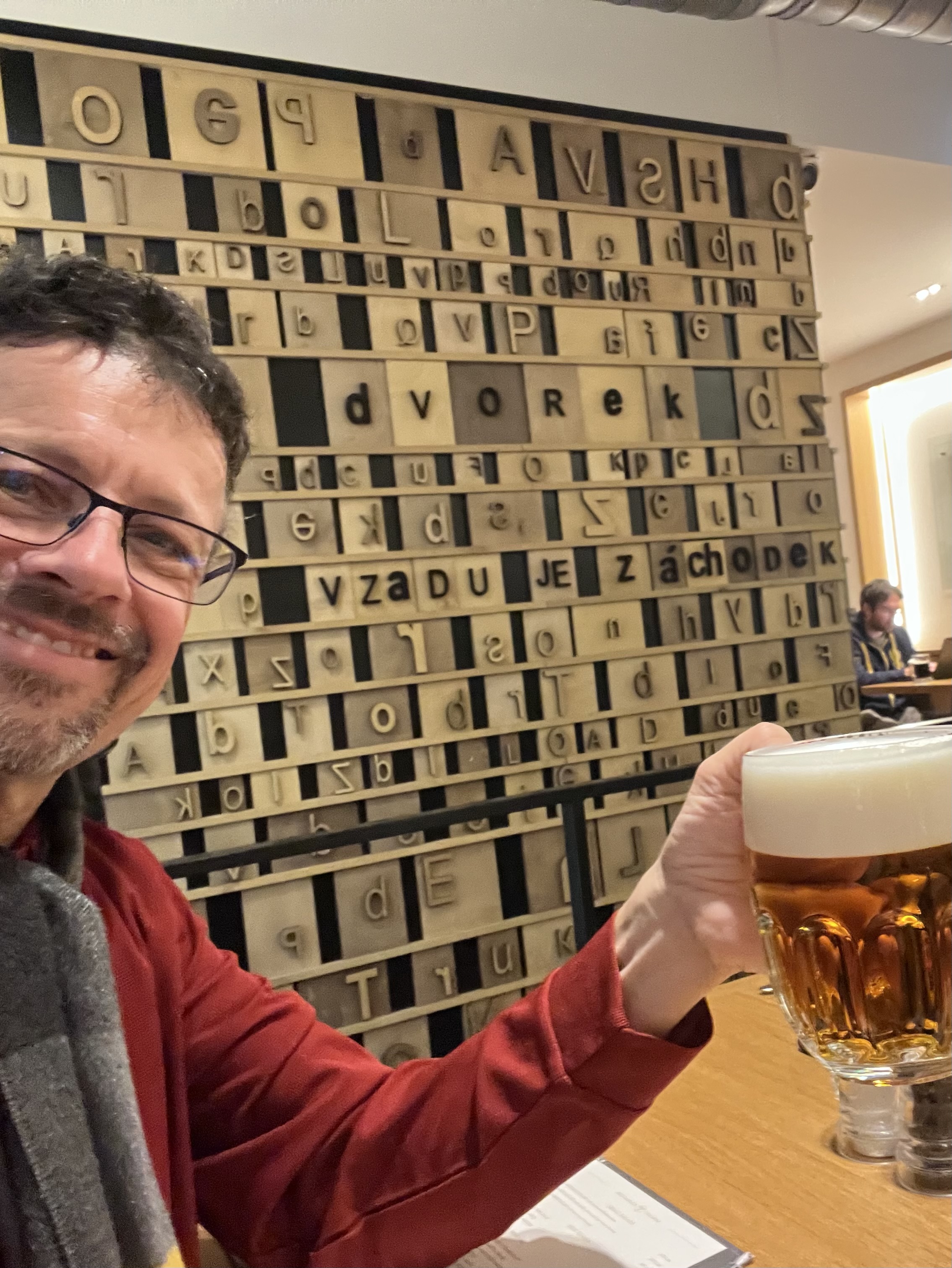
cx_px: 476
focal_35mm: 23
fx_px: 843
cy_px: 634
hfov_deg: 58.9
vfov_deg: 73.9
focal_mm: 2.71
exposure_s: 1/29
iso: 640
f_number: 2.2
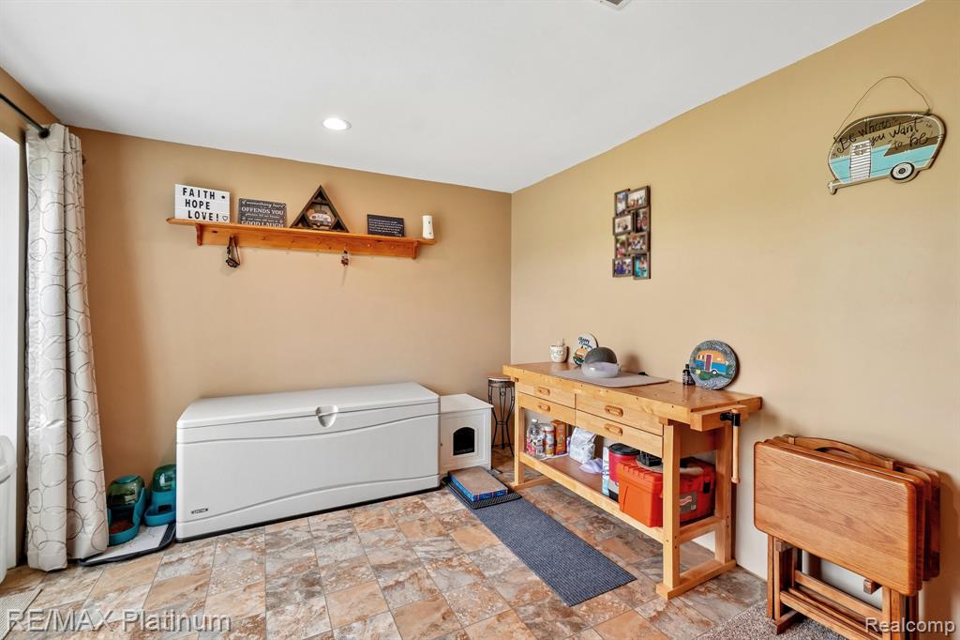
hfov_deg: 100.4
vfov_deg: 77.3
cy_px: 320
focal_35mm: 15
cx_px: 480
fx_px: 400
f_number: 8
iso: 400
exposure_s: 1/30
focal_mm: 10
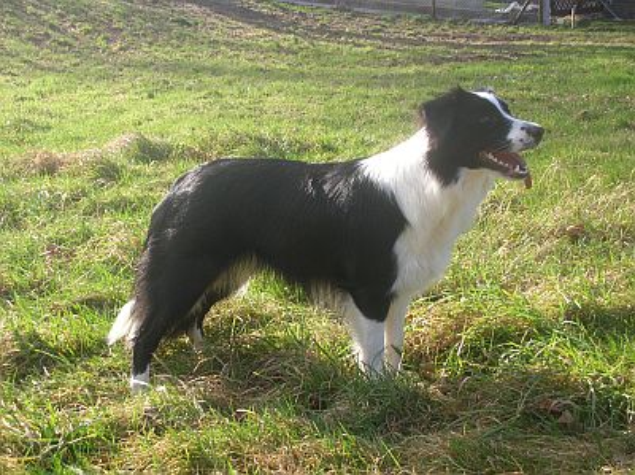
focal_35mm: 58
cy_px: 238
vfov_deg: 25.2
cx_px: 318
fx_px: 1063
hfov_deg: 33.3
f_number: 3.5
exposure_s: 1/244
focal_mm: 9.6
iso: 50
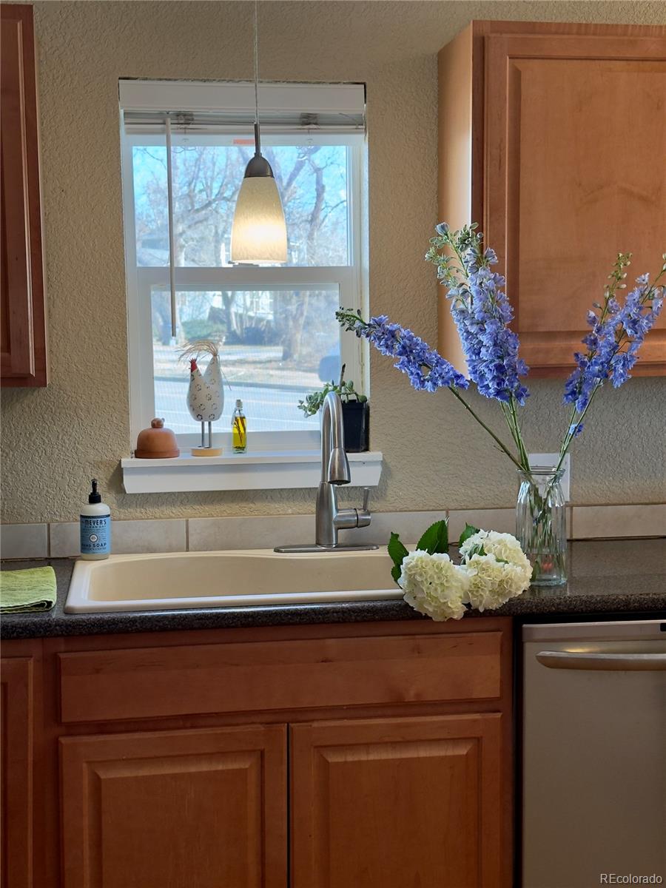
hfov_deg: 30.3
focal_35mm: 48
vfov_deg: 39.7
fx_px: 1231
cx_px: 333
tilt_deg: -5.2
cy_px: 444
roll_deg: +0.6
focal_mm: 6.76
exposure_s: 1/120
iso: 80
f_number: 1.78
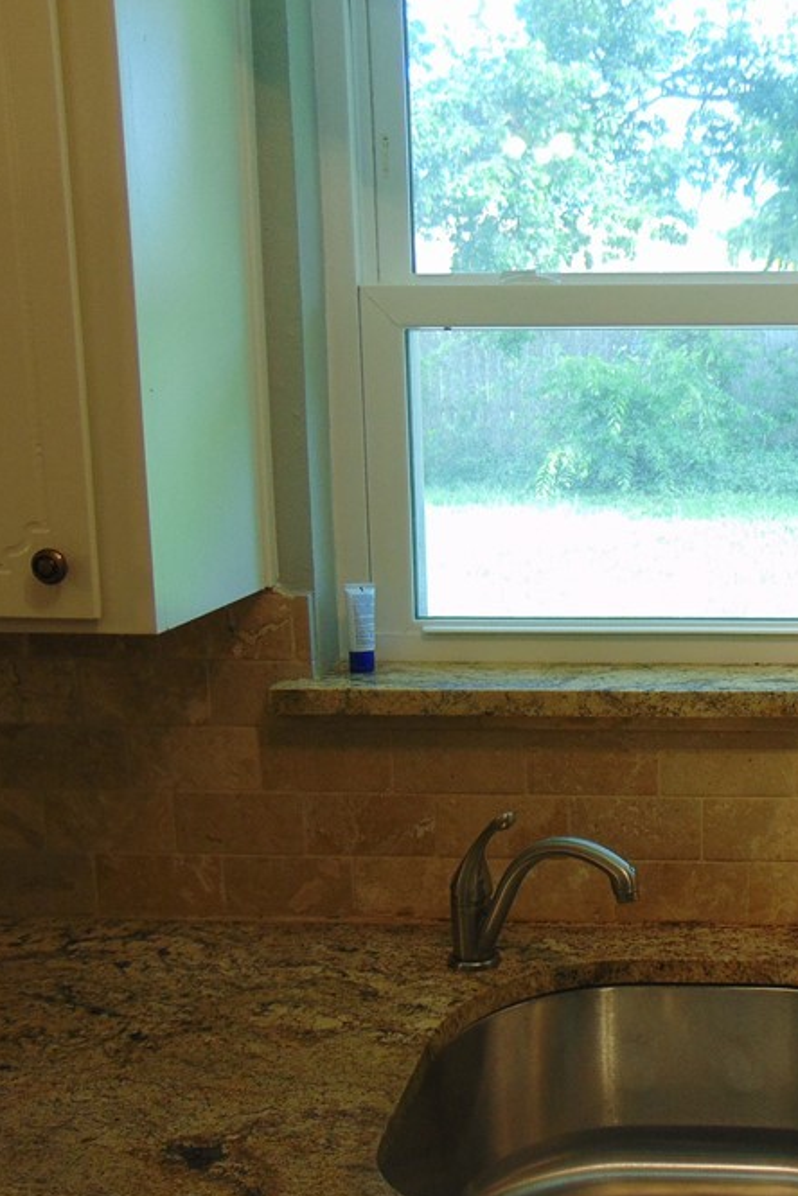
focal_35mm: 40
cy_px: 659
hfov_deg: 32.2
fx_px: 1330
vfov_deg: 48.4
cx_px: 679
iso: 100
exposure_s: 1/30
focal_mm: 4.5
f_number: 3
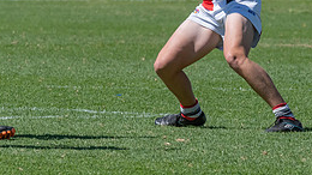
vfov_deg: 1.1
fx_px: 9444
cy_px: -10
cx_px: 229
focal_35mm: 1142
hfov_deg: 1.9
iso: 800
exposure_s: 1/2000
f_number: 13
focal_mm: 300
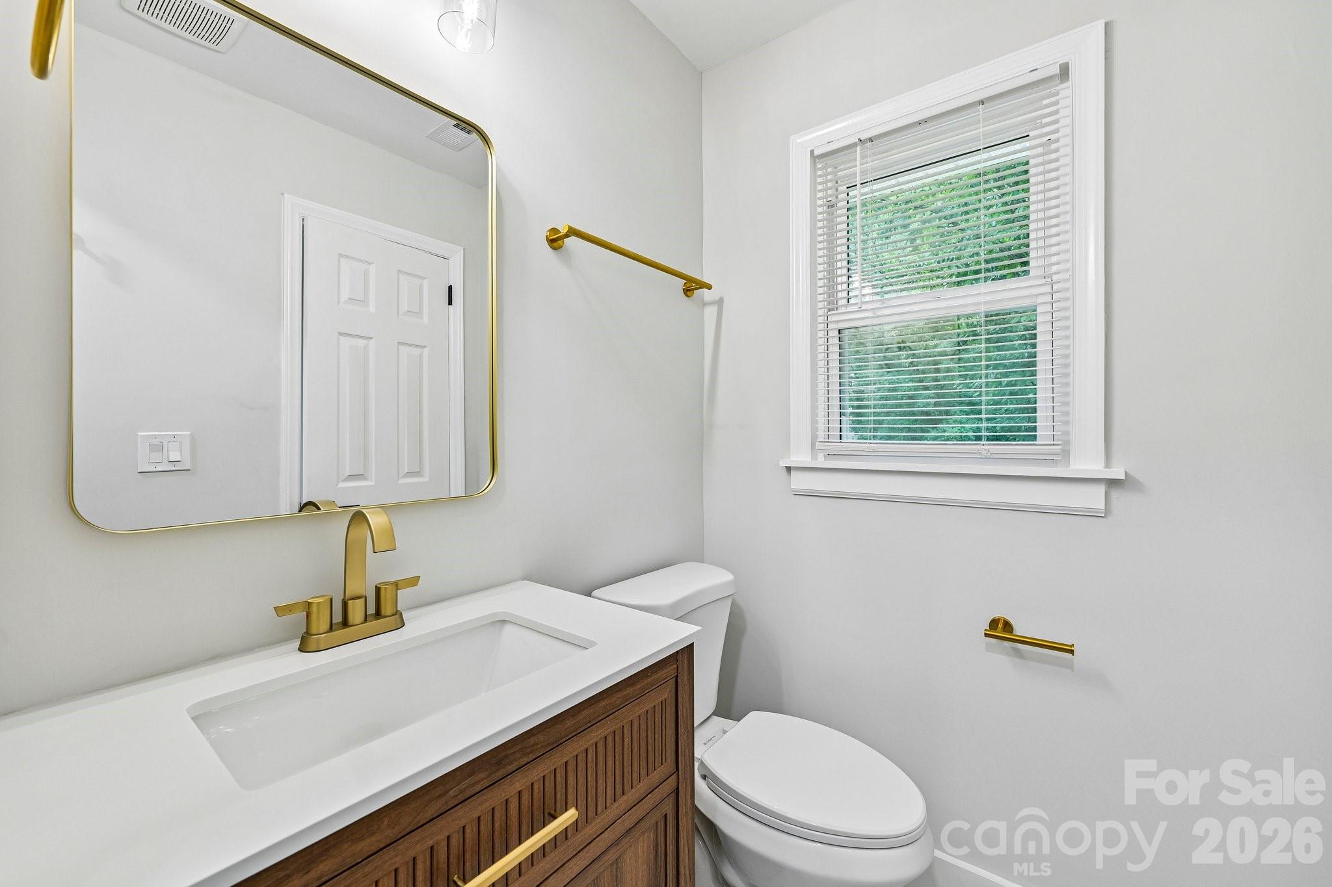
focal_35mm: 14
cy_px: 444
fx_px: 518
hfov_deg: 104.3
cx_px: 666
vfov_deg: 81.2
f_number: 8
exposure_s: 1/15
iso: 280
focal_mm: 14
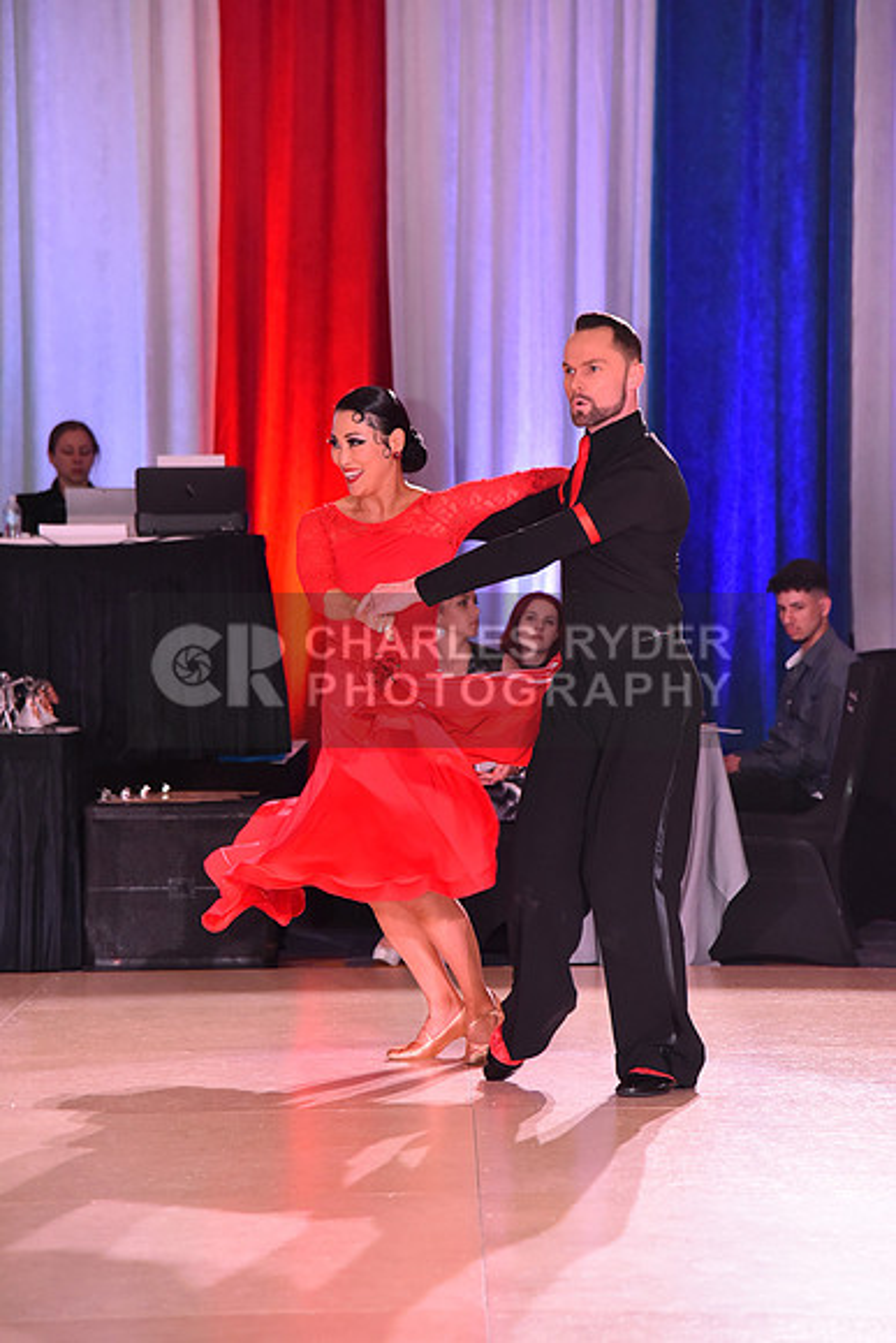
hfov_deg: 11.4
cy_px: 672
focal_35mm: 120
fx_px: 4477
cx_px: 448
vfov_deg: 17.1
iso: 2500
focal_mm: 120
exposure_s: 1/250
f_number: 5.6
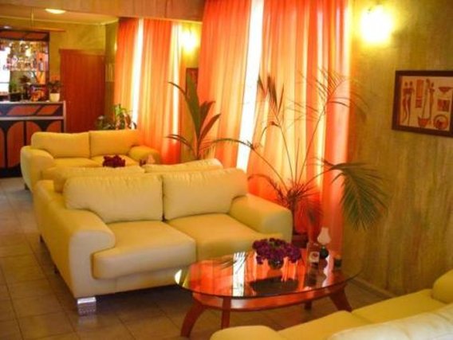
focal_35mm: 37
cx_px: 226
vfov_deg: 38.7
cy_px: 170
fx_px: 485
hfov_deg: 50.1
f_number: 2.8
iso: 200
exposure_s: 1/8
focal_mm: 6.1
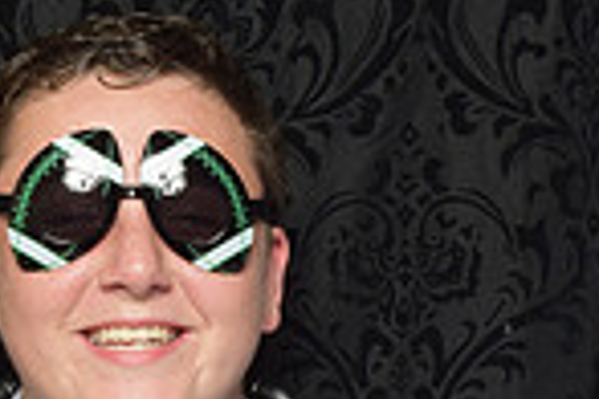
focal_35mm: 154
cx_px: 575
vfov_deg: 8.7
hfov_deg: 13.2
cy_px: 617
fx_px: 2562
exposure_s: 1/60
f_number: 20
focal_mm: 26
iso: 500
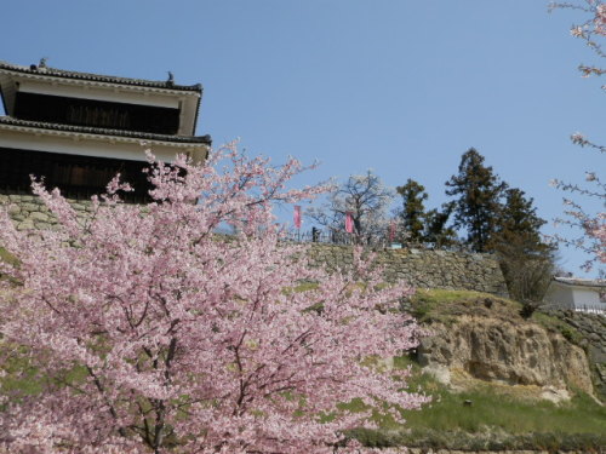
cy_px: 227
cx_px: 303
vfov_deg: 36.0
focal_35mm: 40
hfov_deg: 46.8
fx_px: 700
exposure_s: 1/1000
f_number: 3.5
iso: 80
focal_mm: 7.2
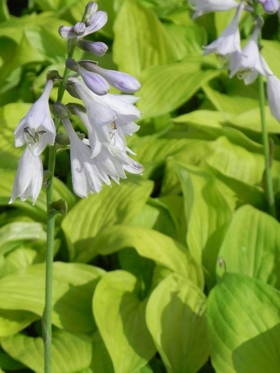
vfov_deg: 12.6
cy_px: 163
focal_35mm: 157
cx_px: 142
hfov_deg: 9.5
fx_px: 1693
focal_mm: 20.8
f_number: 4
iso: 160
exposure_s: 1/1000
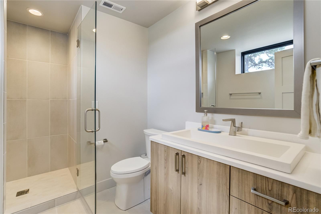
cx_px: 160
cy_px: 107
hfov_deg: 96.7
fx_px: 143
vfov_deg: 73.7
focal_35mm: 16
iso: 1000
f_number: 7.1
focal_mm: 16
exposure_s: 1/60
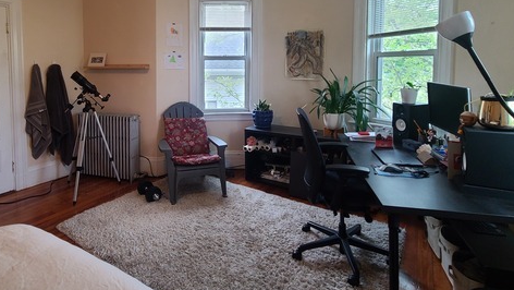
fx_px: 273
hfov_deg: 85.3
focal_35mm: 20
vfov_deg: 54.1
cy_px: 84
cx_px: 201
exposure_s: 1/60
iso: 200
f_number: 2.2
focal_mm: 2.2
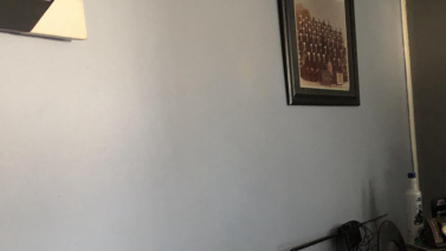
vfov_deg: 22.0
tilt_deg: -4.4
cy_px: 194
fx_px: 639
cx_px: 384
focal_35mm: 54
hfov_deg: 36.6
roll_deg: +4.9
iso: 100
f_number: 1.8
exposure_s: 1/5
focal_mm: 3.99
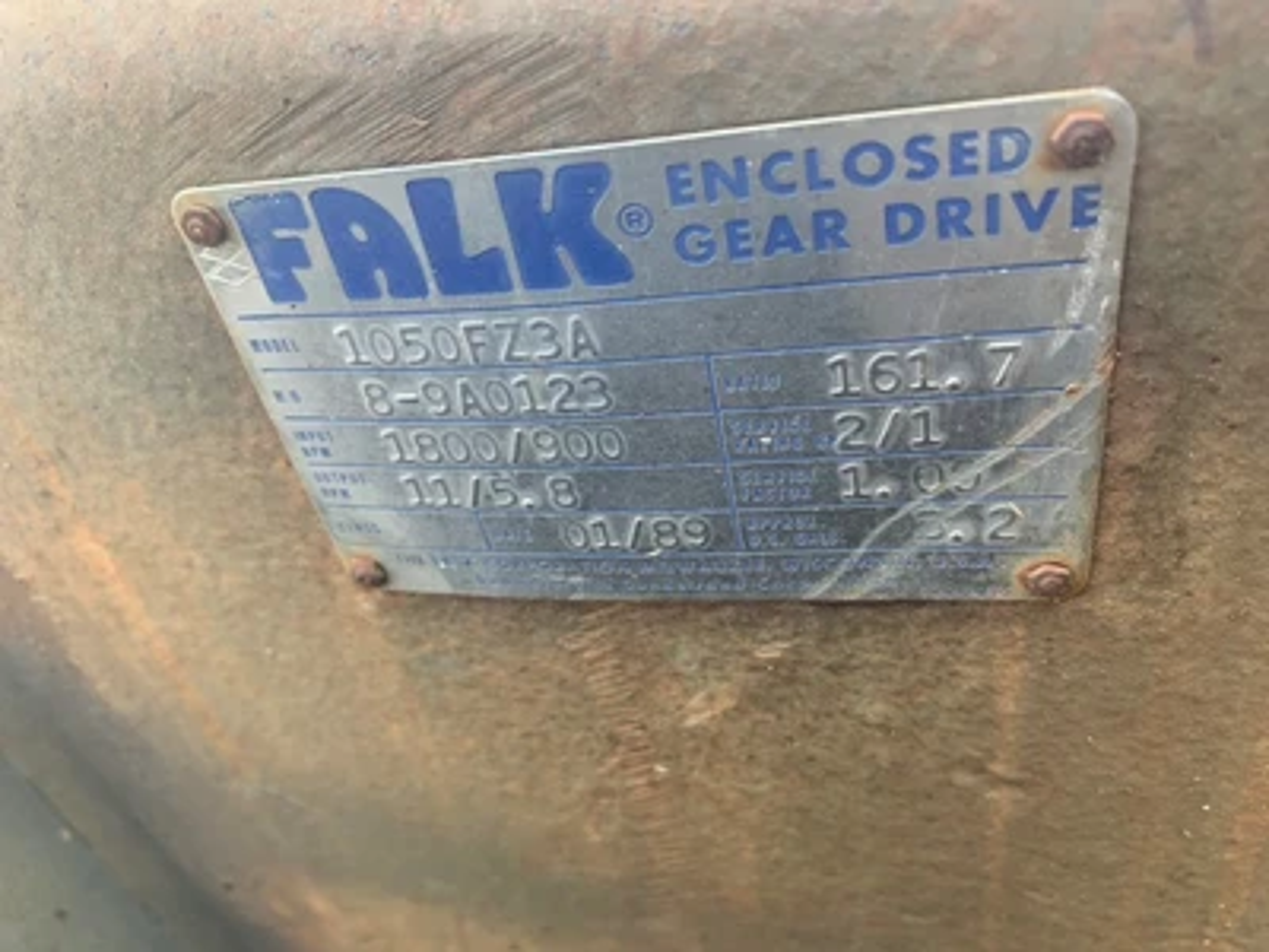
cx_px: 634
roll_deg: +15.7
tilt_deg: -42.5
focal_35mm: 26
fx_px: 953
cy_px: 476
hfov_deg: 67.3
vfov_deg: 53.1
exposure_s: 1/121
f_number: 1.8
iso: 64
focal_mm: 4.25
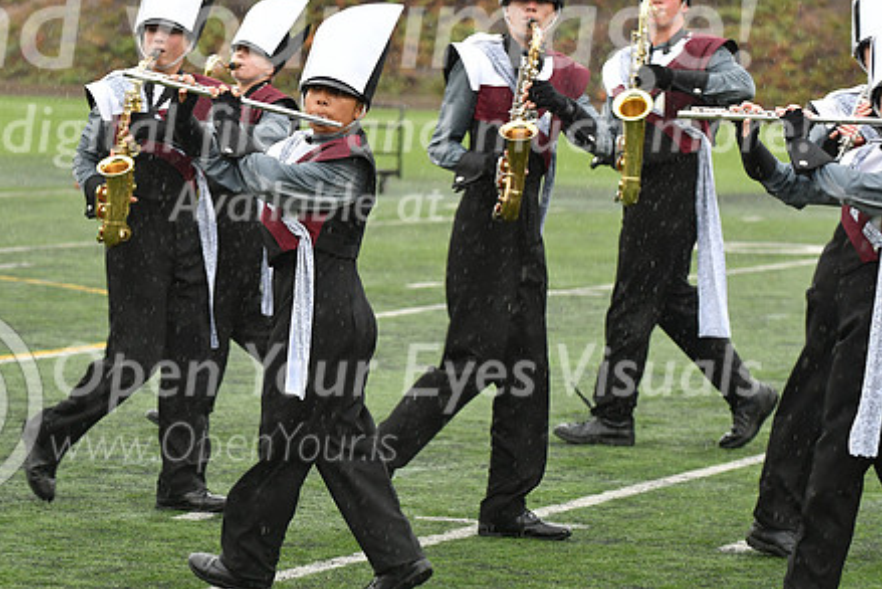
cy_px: 236
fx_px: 5637
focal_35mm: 230
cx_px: 307
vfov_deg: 6.0
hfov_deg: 8.9
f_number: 4
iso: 1000
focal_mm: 116
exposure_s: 1/400
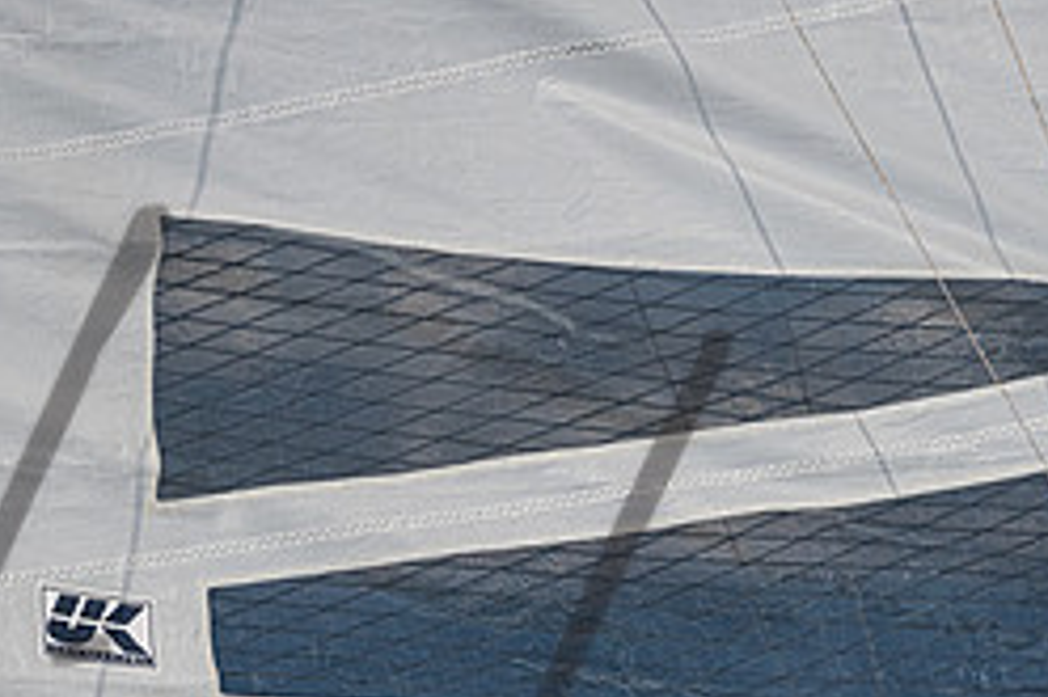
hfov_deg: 2.7
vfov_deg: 1.8
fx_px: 22429
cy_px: 698
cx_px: 607
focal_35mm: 771
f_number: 5.3
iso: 400
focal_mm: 290
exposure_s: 1/8000
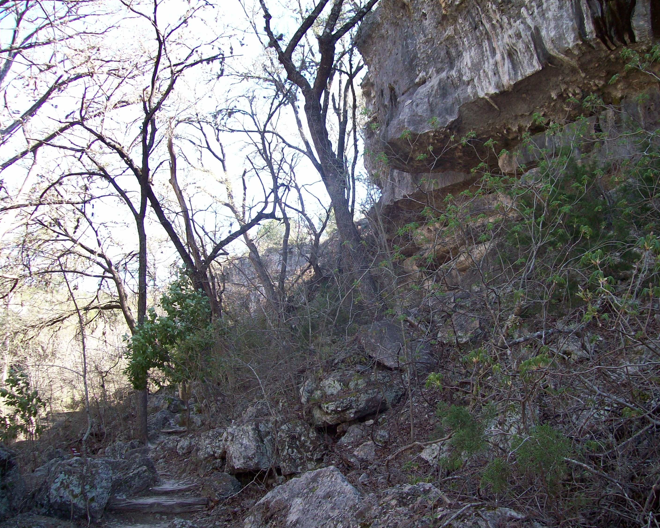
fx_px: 742
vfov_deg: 39.2
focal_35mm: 38
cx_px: 354
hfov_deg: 47.9
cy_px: 266
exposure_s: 1/123
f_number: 2.7
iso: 80
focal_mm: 6
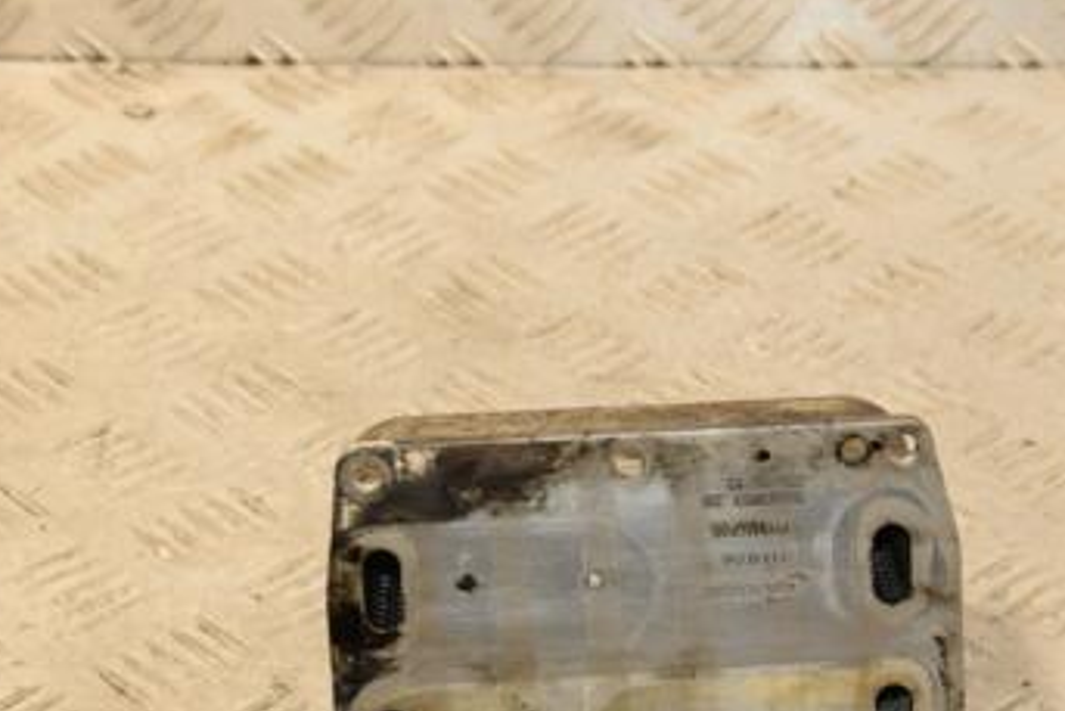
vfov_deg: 10.9
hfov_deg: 16.2
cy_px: 512
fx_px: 3729
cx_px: 683
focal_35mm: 126
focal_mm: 48
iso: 800
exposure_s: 1/200
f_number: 7.1
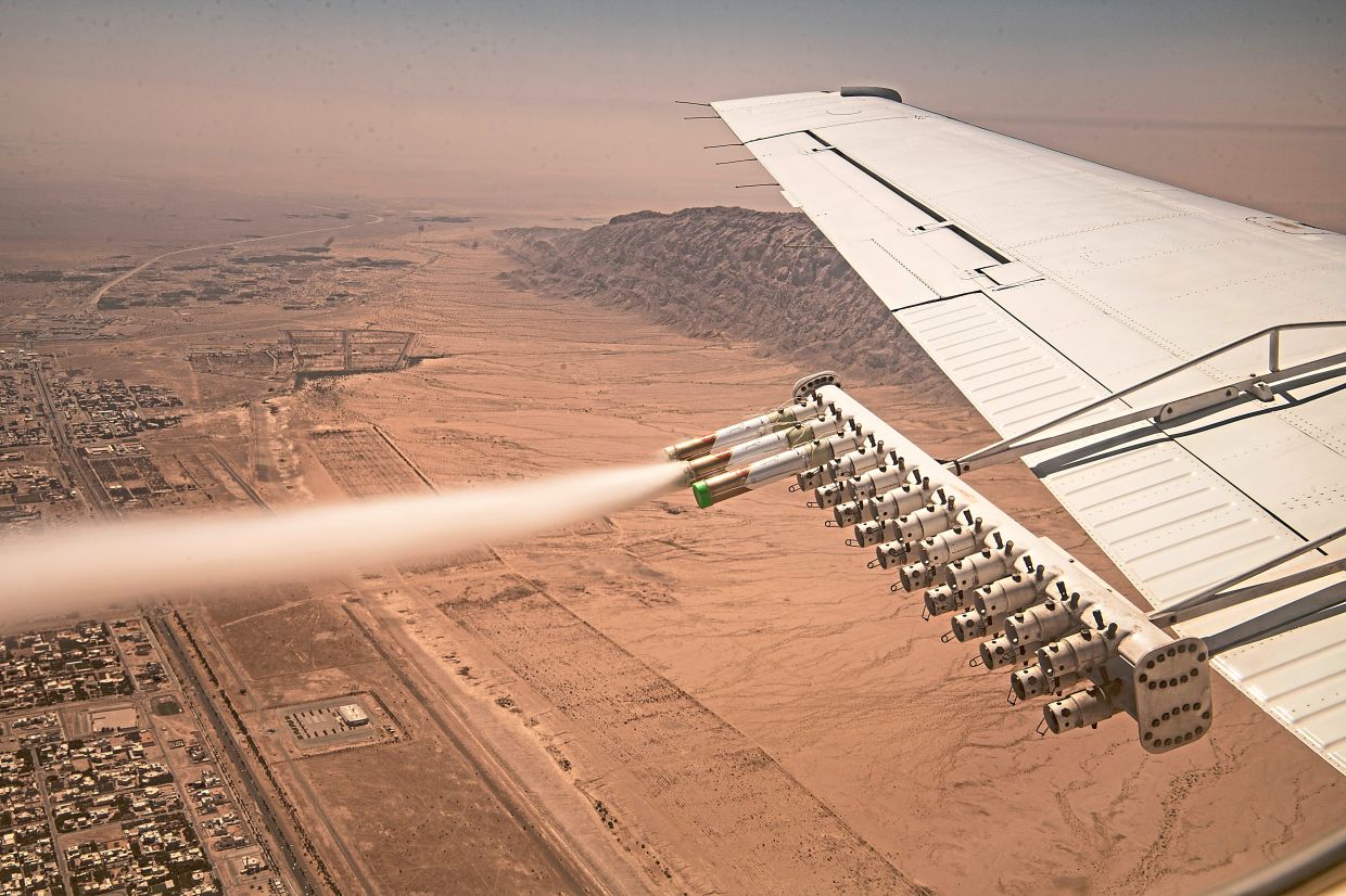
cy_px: 448
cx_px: 673
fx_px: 1495
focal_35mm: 40
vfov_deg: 33.4
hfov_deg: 48.5
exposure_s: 1/100
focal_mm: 40
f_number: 18
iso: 64
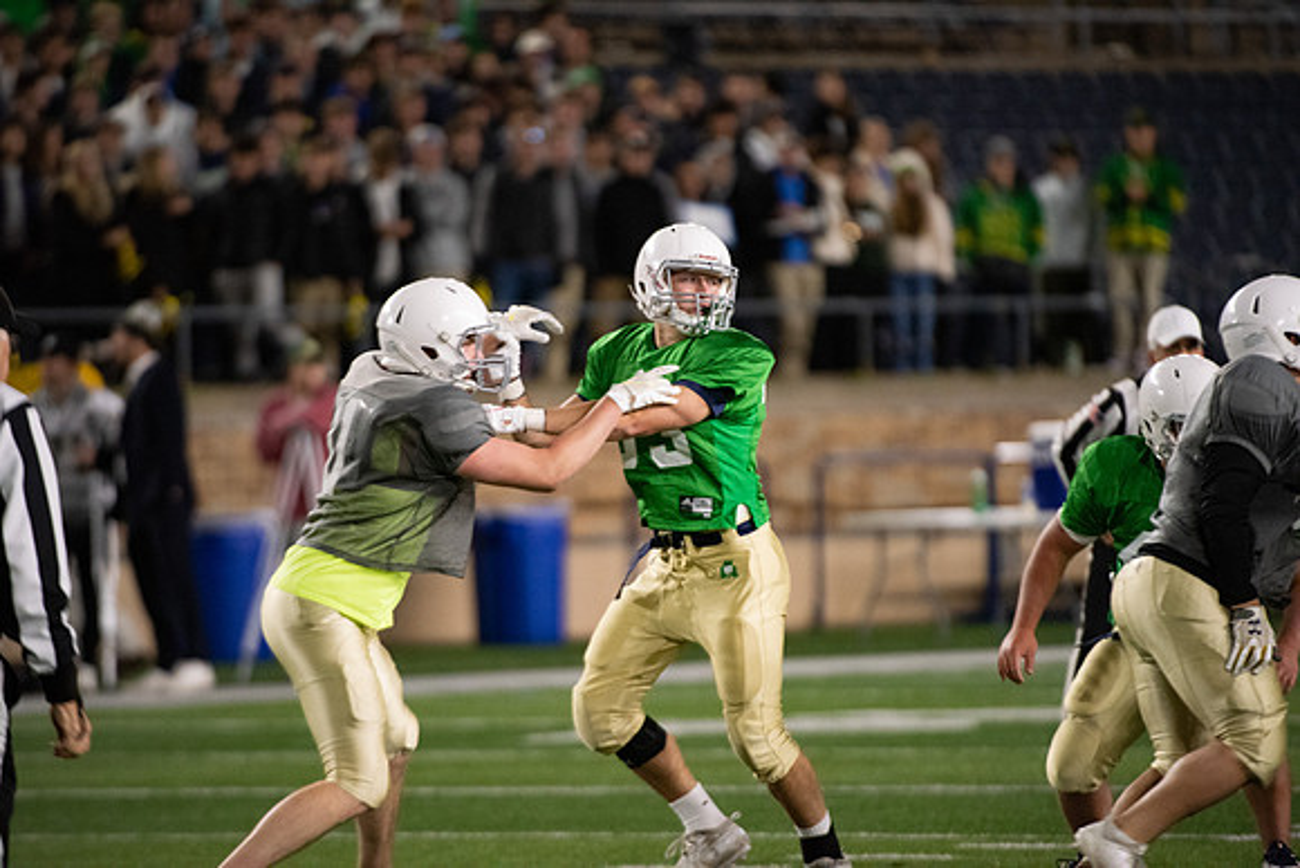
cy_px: 434
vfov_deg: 3.4
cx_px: 650
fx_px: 14447
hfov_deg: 5.2
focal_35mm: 400
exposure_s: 1/500
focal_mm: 400
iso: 5000
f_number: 4.5
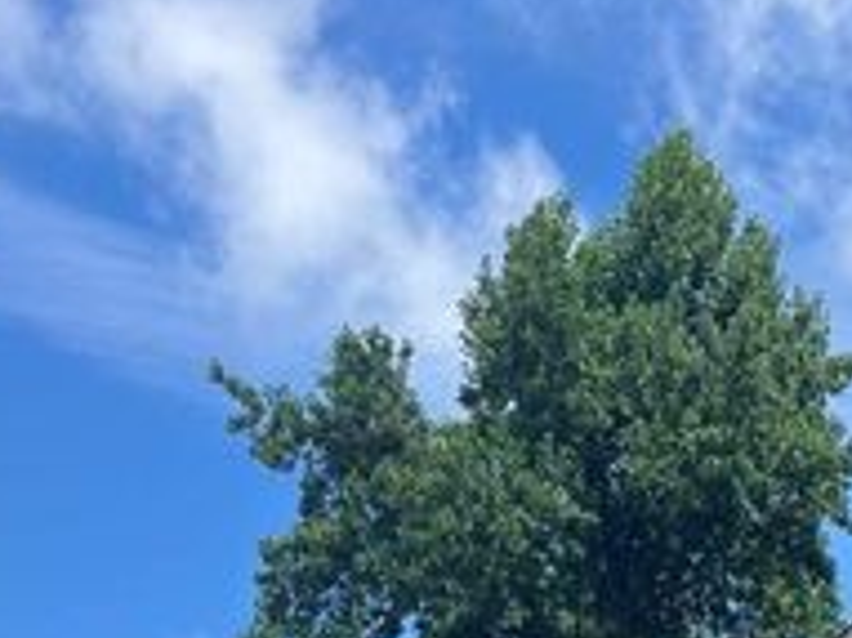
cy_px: 1452
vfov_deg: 13.0
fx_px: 2238
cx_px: 767
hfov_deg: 21.1
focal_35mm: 91
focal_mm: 5.7
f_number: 1.5
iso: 50
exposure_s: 1/2123
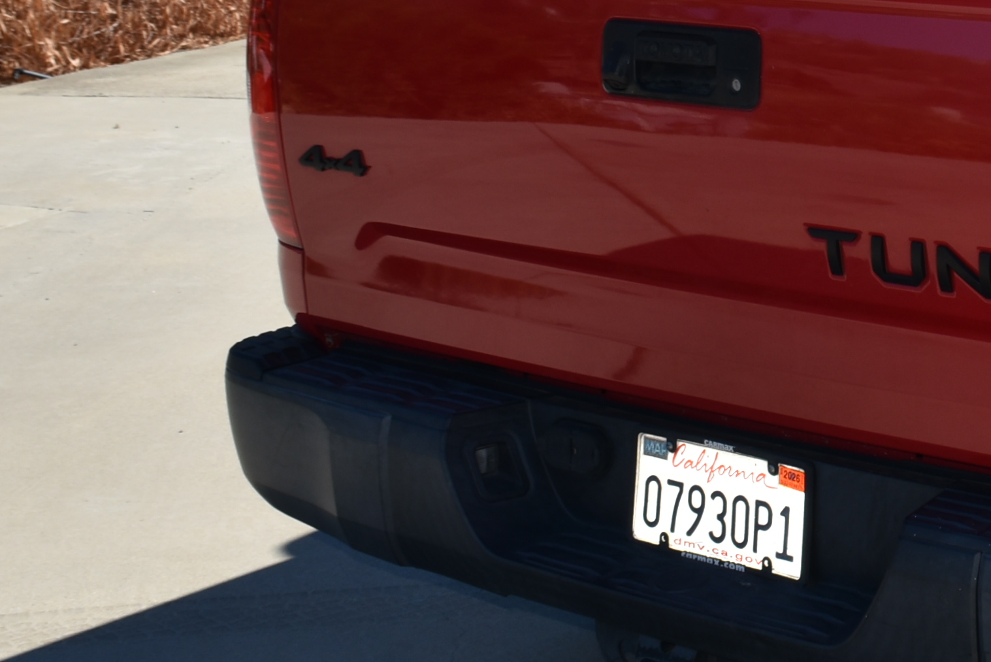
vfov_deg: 16.7
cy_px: 7
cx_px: 1097
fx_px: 2203
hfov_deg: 23.7
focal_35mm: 80
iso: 100
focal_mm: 18
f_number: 9
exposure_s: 1/200
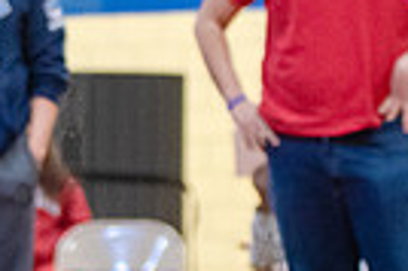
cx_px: -323
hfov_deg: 5.4
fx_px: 4222
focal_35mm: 373
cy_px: 285
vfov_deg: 3.7
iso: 4000
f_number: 3.5
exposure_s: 1/320
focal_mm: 86
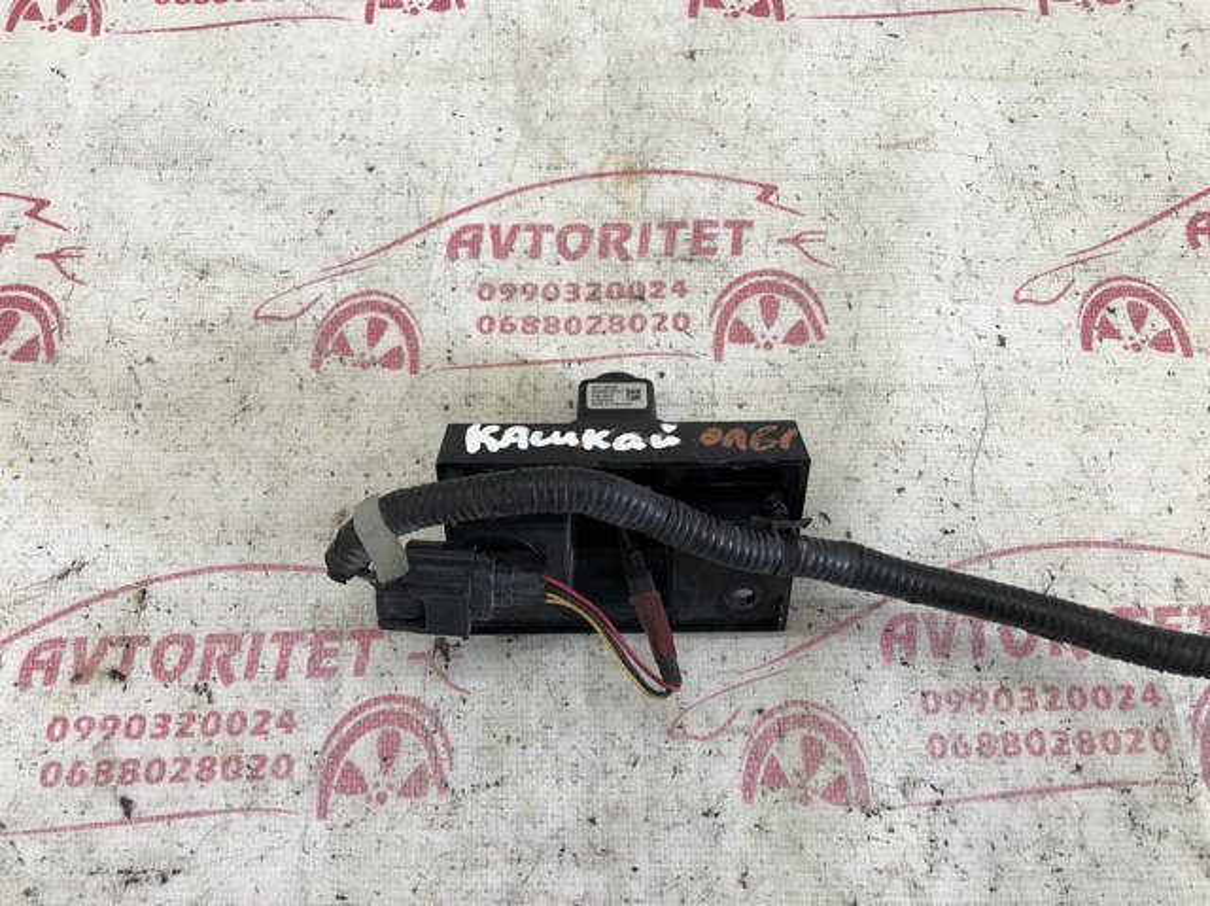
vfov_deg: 49.7
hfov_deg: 63.5
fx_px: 978
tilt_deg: -70.8
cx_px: 605
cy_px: 453
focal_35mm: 28
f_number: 1.8
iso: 40
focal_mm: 4
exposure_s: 1/33
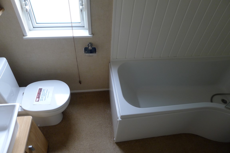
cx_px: 115
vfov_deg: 53.2
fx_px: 153
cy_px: 76
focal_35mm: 24
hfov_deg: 73.7
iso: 125
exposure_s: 1/60
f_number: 2
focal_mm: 5.1
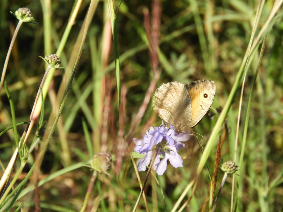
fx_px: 4497
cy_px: 106
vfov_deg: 2.7
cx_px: 142
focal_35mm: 550
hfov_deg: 3.6
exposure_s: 1/250
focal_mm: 98.5
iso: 100
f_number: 5.6
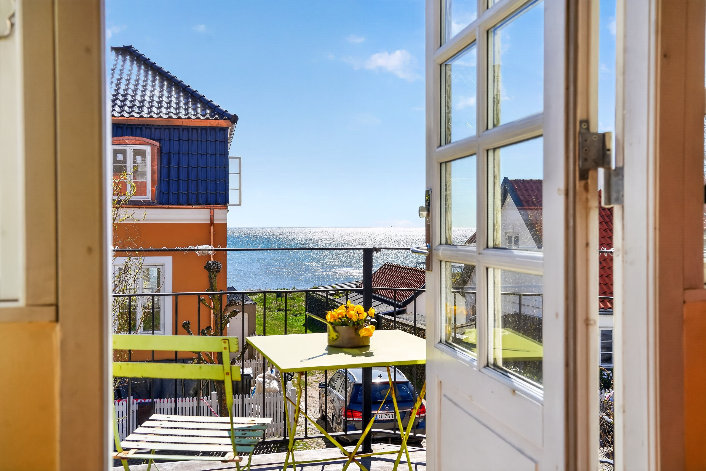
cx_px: 353
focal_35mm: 34
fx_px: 667
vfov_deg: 38.9
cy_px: 236
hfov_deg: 55.8
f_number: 8
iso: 400
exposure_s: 1/500
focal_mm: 34
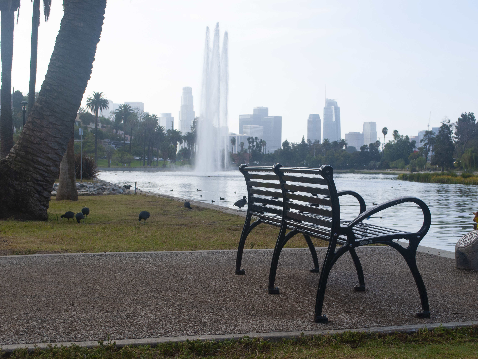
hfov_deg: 36.8
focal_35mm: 52
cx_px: 257
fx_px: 718
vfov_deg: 28.0
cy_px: 179
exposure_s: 1/250
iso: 100
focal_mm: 32
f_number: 8
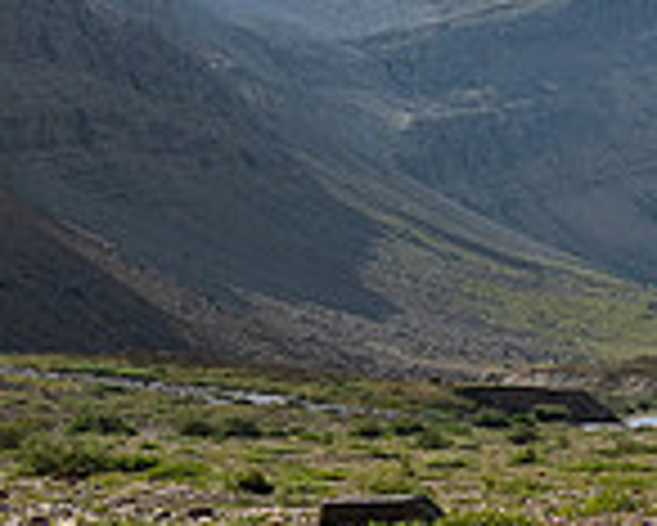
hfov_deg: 8.9
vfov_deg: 7.1
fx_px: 4222
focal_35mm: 217
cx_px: 315
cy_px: 223
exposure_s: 1/320
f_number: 8
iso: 200
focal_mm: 28
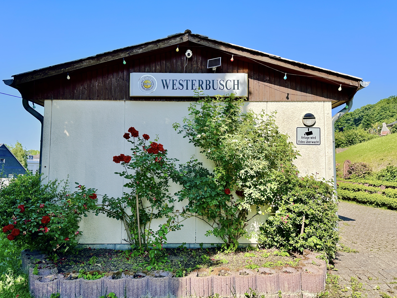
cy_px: 149
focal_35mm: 24
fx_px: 275
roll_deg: -1.2
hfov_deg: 71.6
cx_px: 198
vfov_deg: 56.8
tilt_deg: +5.1
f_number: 1.78
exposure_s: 1/2110
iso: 80
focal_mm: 6.86
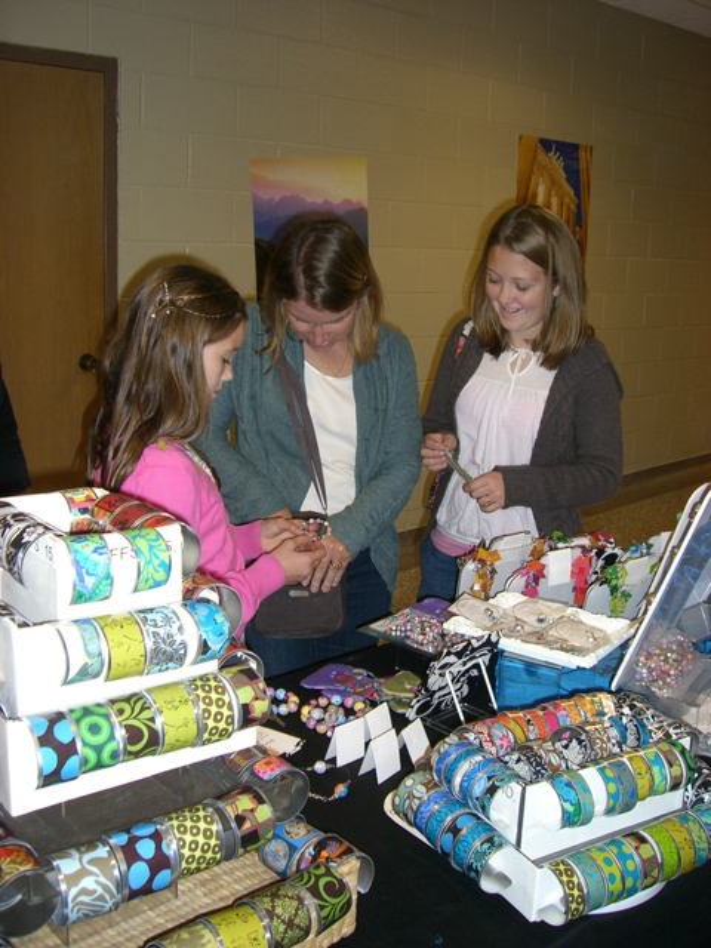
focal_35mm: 38
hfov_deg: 37.7
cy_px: 474
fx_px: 1041
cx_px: 356
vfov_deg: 49.0
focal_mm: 6.2
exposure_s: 1/60
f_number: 2.7
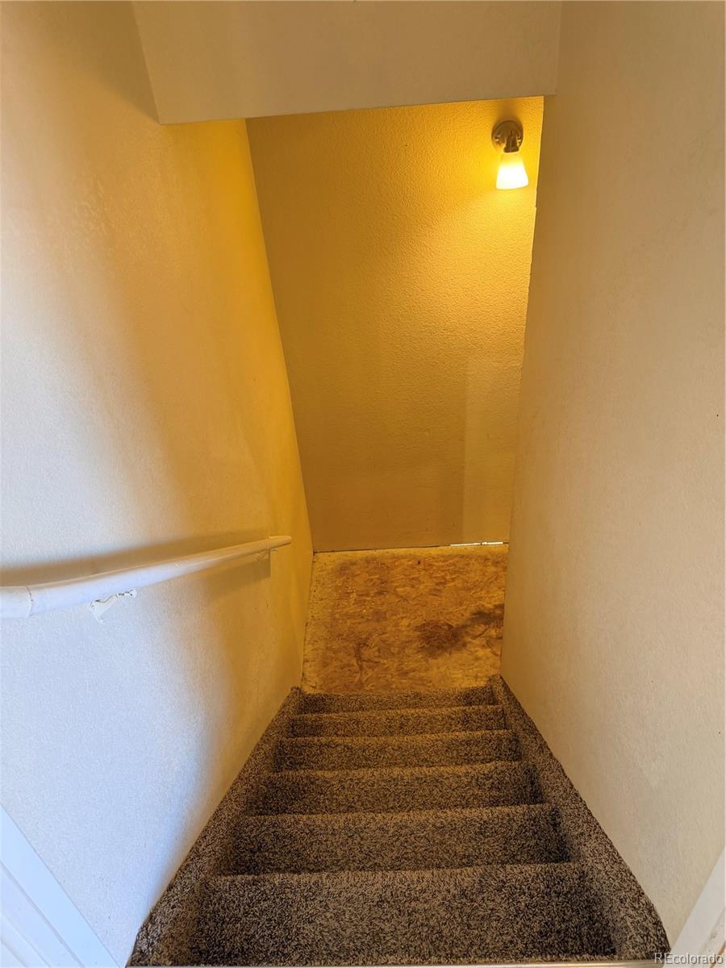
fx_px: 671
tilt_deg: -36.7
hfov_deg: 56.8
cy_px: 484
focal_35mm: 24
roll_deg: +4.3
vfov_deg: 71.6
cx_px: 363
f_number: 1.78
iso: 200
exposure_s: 1/60
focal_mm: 6.76
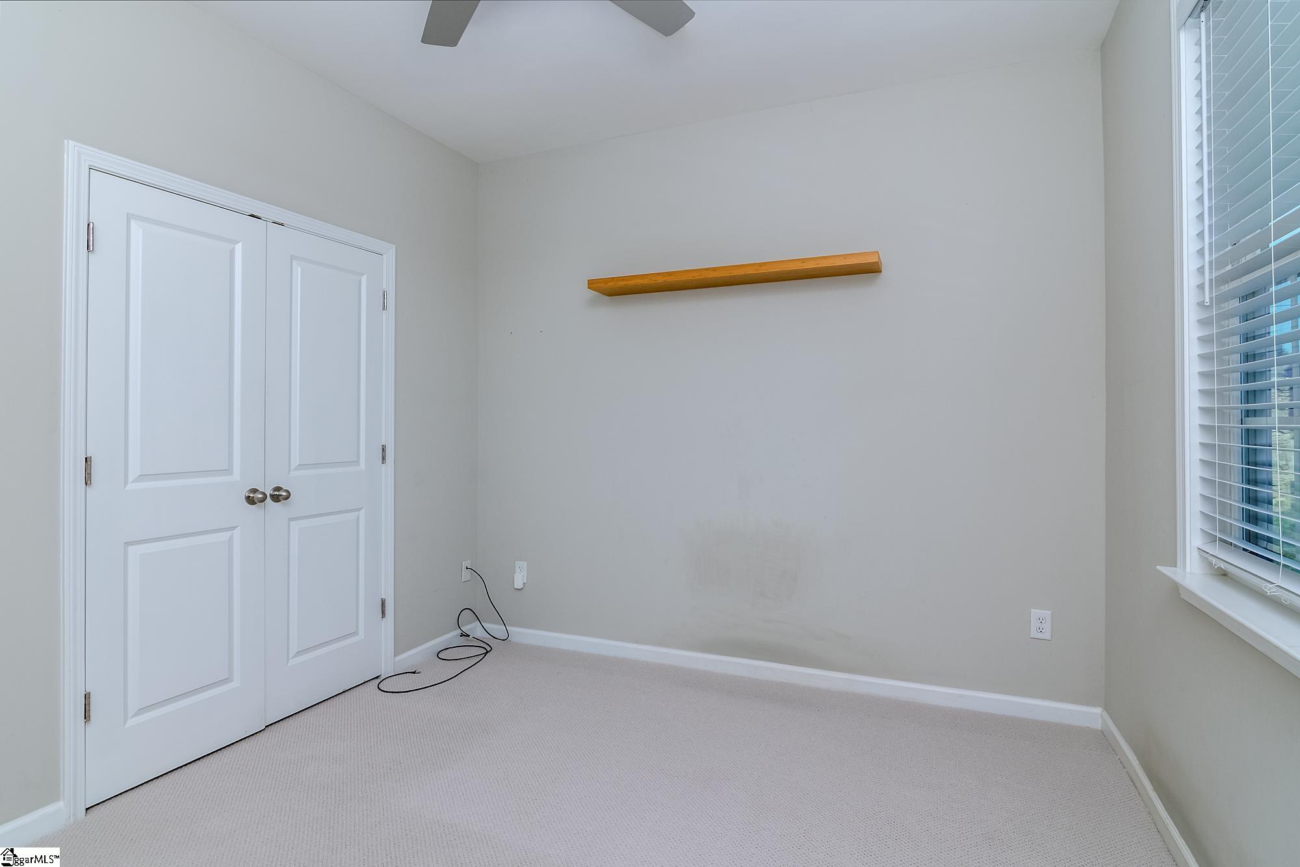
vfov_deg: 73.7
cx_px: 650
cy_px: 434
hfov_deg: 96.7
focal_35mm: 16
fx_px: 578
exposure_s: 1/125
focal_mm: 11
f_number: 7.1
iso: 320
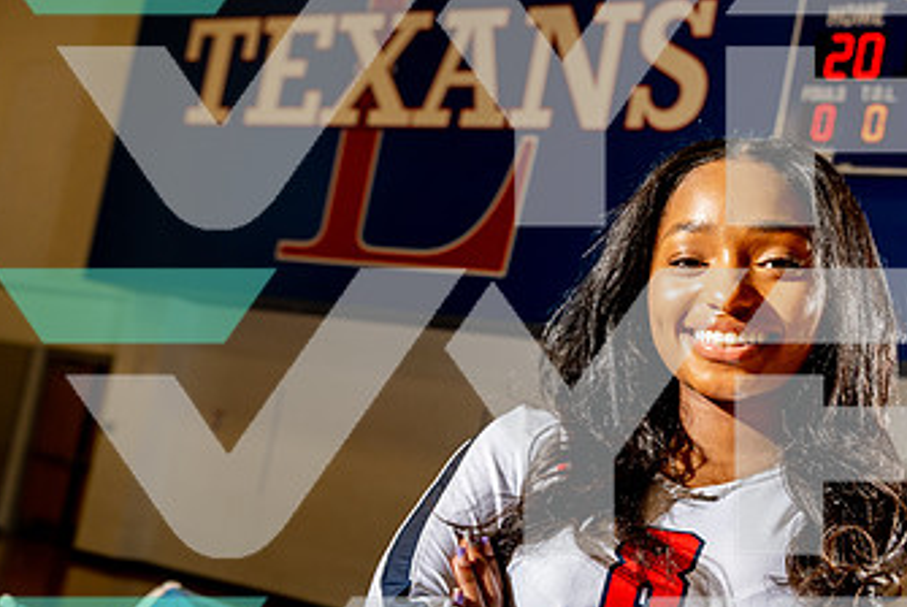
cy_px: 413
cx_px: 682
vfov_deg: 21.2
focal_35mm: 64
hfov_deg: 30.8
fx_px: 1614
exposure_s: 1/250
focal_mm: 37
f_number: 5.6
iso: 250
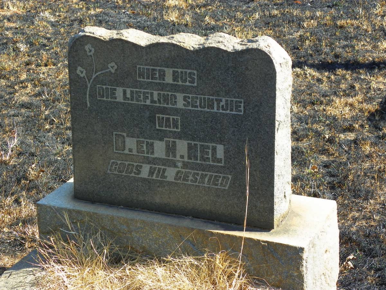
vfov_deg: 18.4
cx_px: 193
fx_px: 892
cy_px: 145
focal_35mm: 80
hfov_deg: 24.4
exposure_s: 1/125
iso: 64
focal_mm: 14.2
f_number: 4
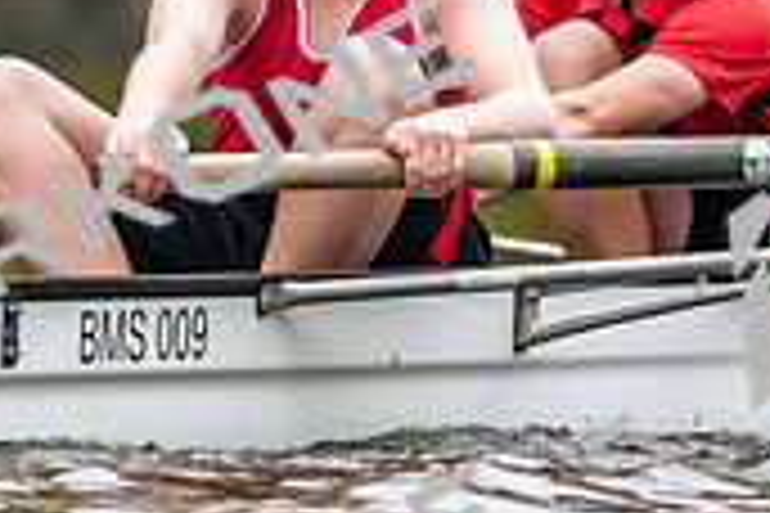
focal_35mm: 1358
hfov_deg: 1.5
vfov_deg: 1.0
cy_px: -20
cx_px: 342
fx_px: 29044
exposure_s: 1/2000
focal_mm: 400
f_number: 4.5
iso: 4500
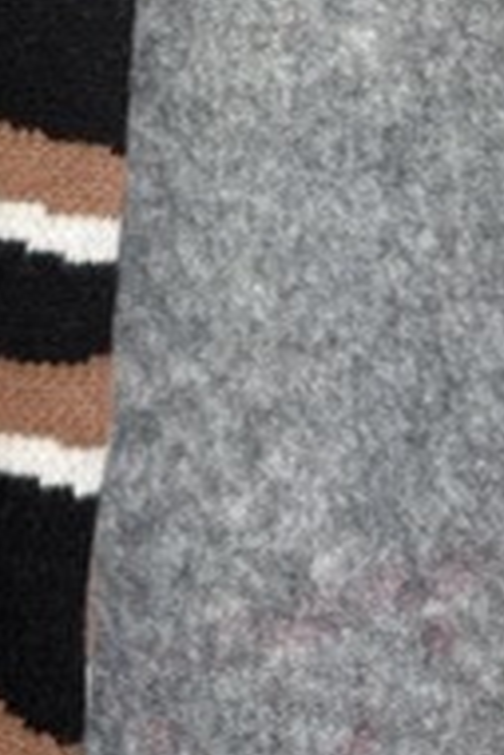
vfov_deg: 20.8
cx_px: 214
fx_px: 1761
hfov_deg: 16.3
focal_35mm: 84
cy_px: -362
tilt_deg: -57.7
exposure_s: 1/121
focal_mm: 6.76
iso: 64
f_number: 1.78
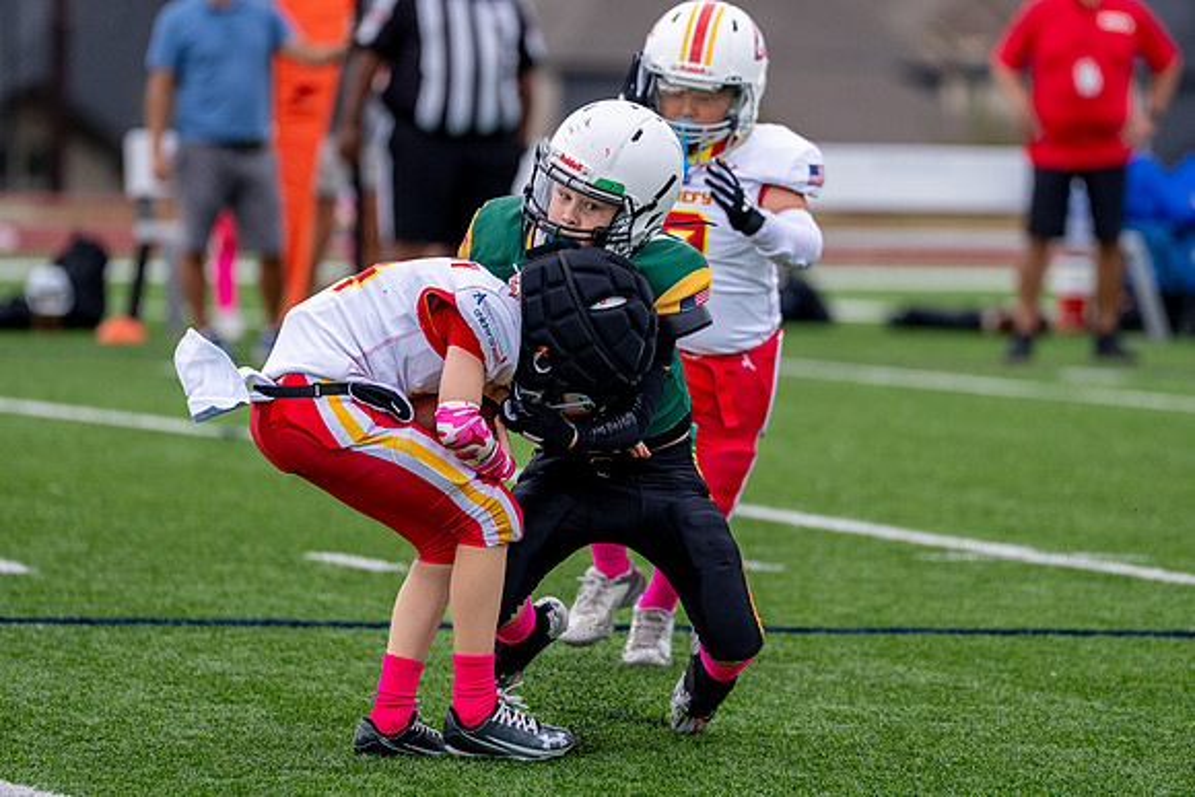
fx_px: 10029
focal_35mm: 302
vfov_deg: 4.6
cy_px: 317
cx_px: 607
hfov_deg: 6.8
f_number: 2.8
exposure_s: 1/1250
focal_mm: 200
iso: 640
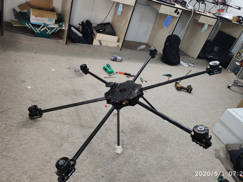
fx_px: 197
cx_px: 124
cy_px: 86
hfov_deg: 63.4
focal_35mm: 28
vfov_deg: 49.7
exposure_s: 1/100
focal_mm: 4.75
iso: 679
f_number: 1.75
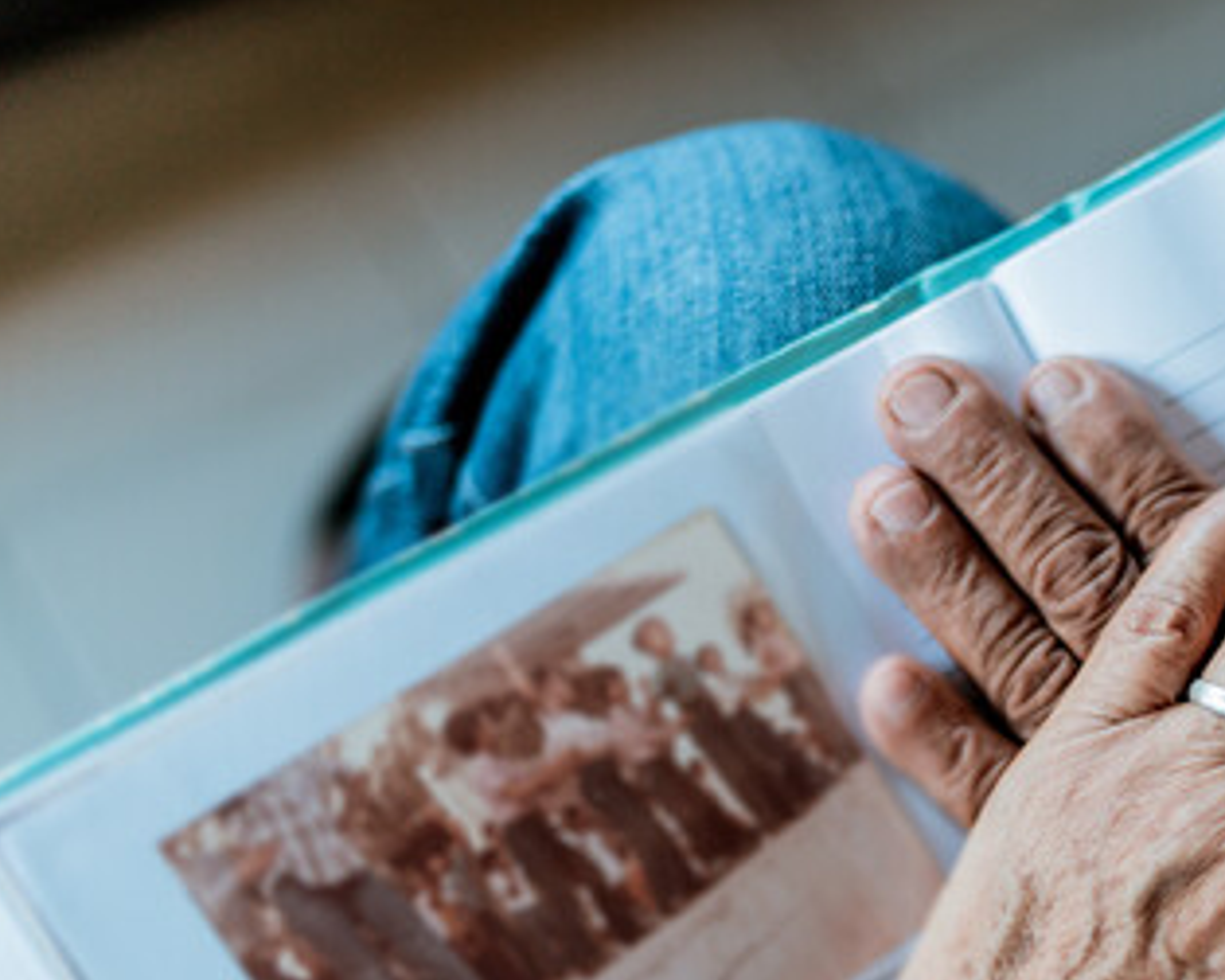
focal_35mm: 67
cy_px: 818
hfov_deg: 27.0
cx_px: 1186
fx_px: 2428
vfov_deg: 22.4
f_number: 1.2
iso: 160
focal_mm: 35
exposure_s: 1/400
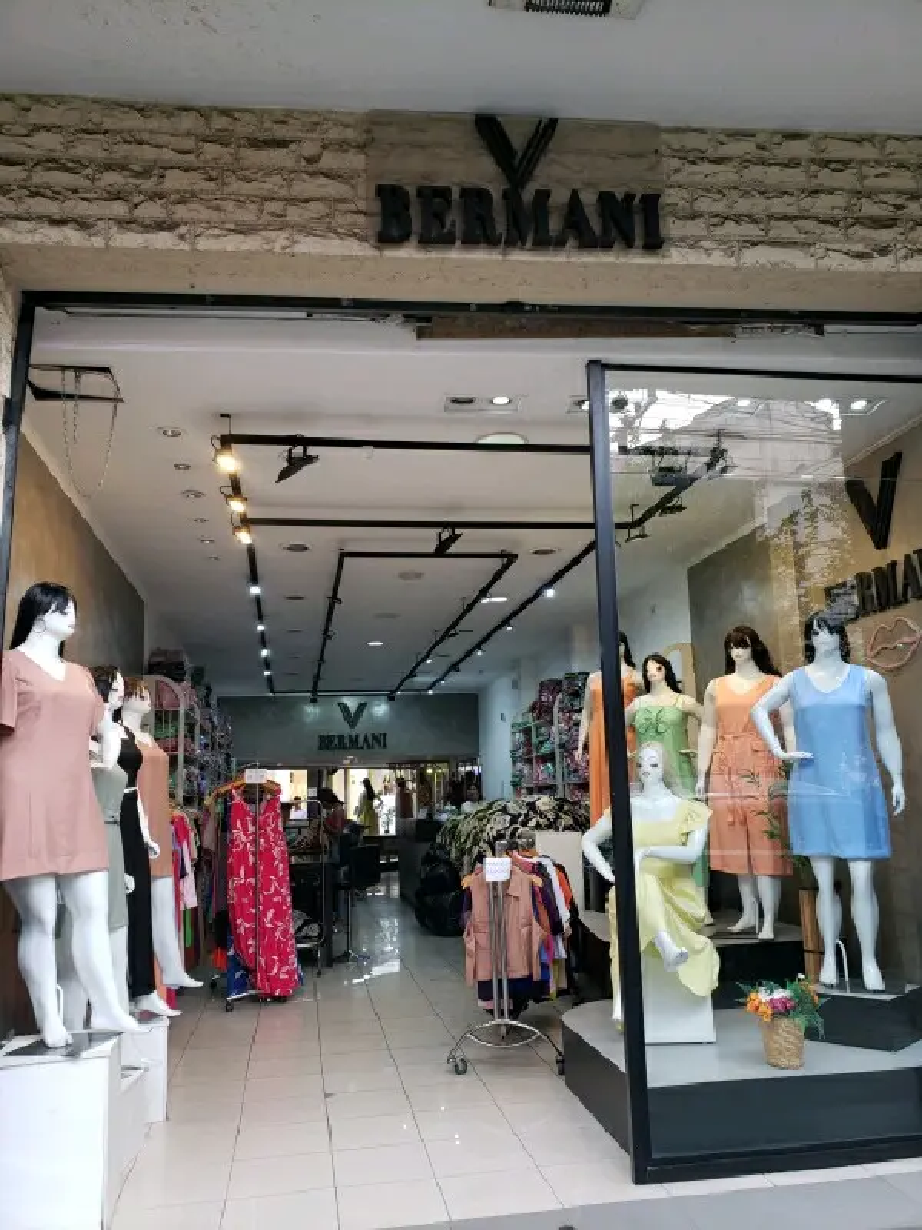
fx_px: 923
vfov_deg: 67.3
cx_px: 461
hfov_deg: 53.1
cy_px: 615
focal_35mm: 26
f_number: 2.4
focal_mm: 4.3
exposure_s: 1/60.2
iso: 64
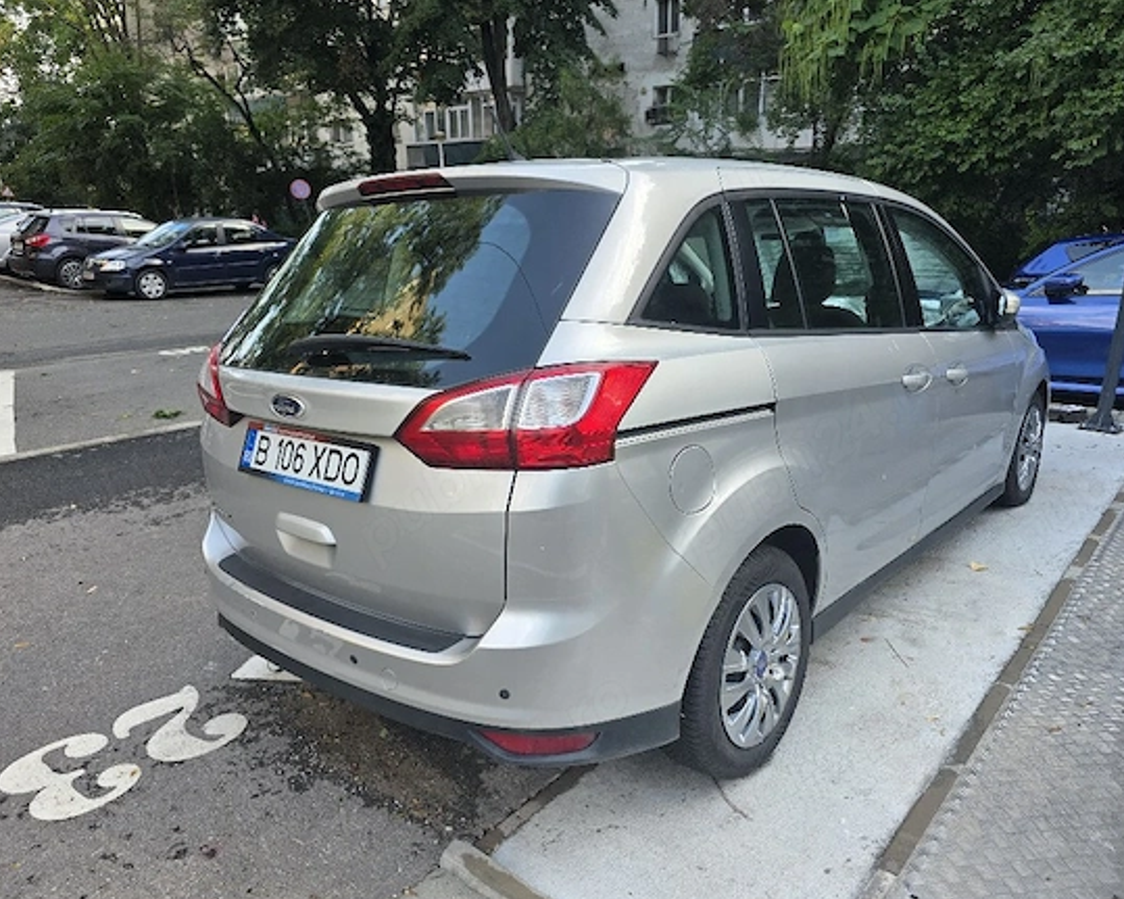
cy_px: 465
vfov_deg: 56.8
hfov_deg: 68.1
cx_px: 576
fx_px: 832
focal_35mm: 25
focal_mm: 6.3
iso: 40
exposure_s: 1/182
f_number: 1.7
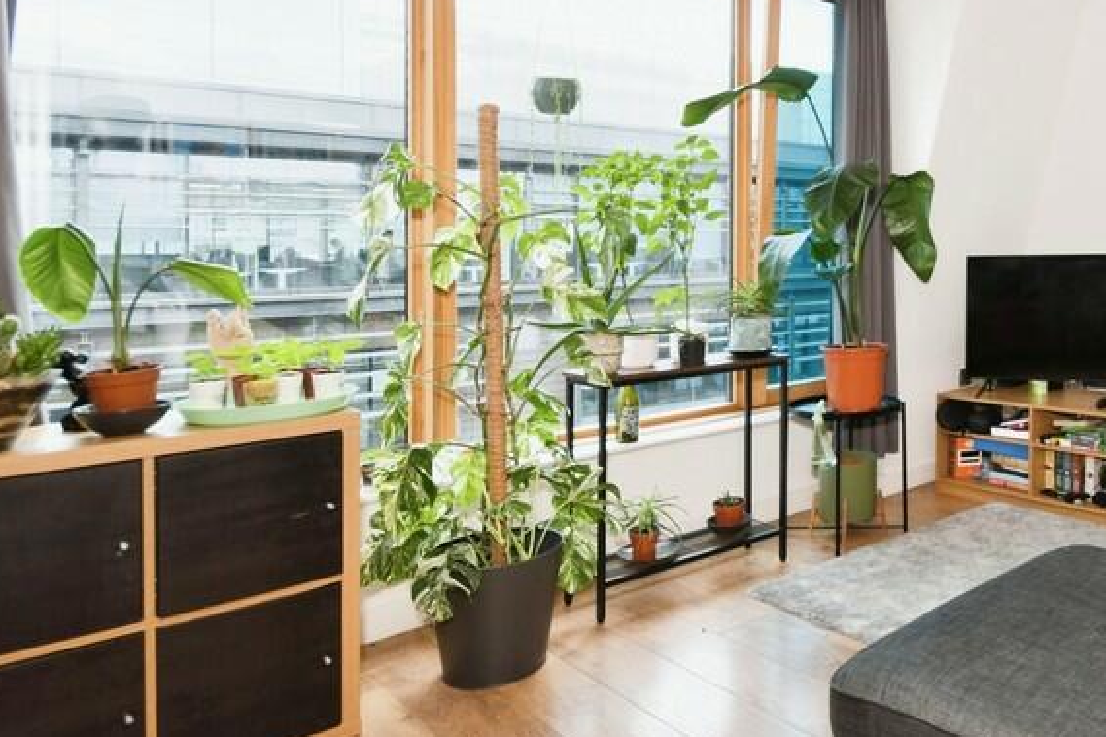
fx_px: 829
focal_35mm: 27
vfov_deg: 47.6
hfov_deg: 60.6
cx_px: 919
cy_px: 291
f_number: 8
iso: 400
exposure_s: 1/60
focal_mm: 10
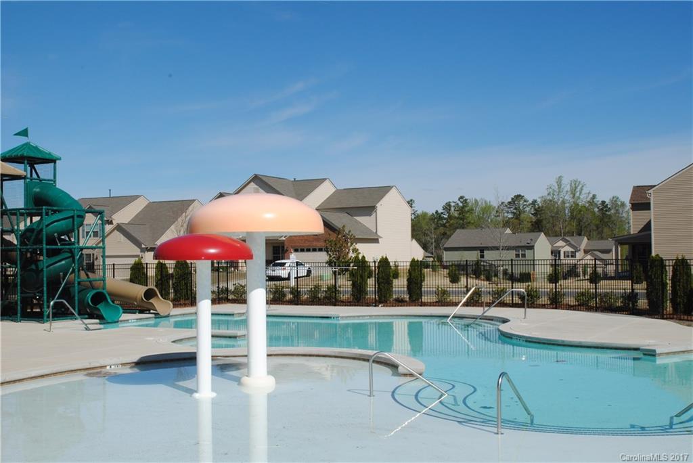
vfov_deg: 34.3
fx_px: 751
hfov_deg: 49.5
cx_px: 346
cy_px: 232
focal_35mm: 39
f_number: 20
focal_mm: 26
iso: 200
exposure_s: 1/200
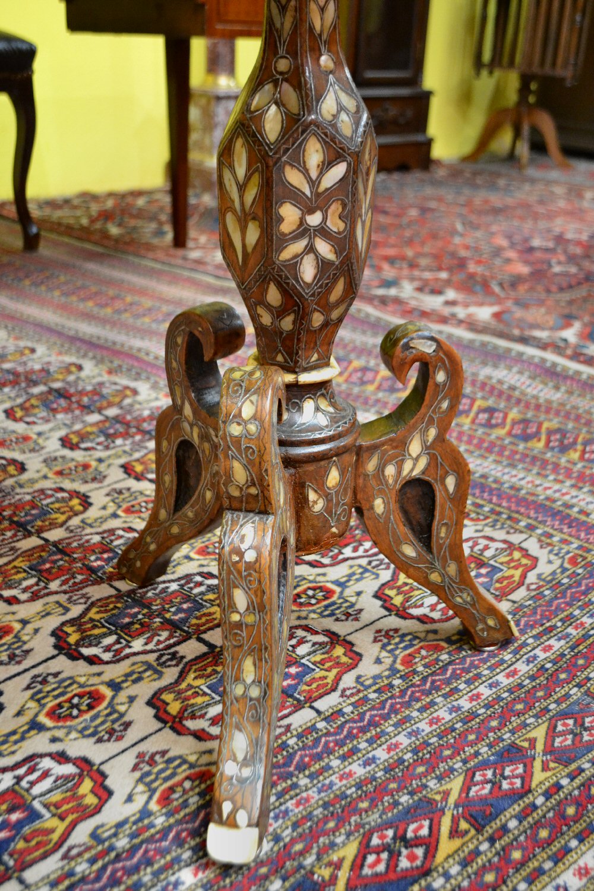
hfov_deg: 34.2
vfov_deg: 49.6
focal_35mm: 39
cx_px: 297
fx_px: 965
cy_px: 446
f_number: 4.2
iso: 2500
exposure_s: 1/60
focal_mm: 26
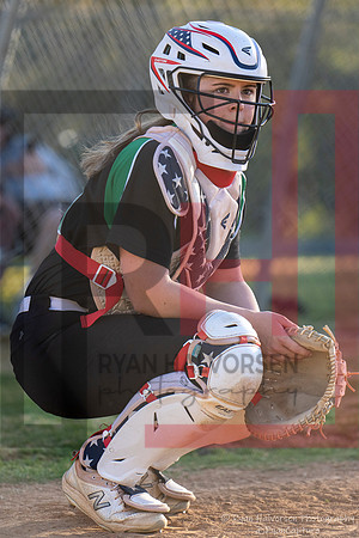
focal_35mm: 279
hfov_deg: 4.9
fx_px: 4177
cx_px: 190
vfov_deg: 7.4
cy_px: 249
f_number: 2.8
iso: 640
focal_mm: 168
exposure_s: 1/2500
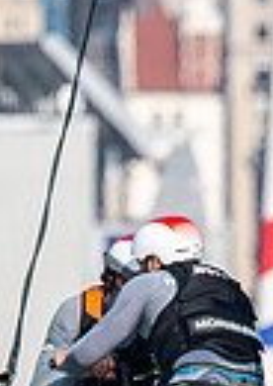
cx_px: 9
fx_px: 35059
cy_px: 436
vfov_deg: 0.6
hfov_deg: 0.4
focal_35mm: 3210
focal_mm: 420
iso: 500
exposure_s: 1/2000
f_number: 5.6
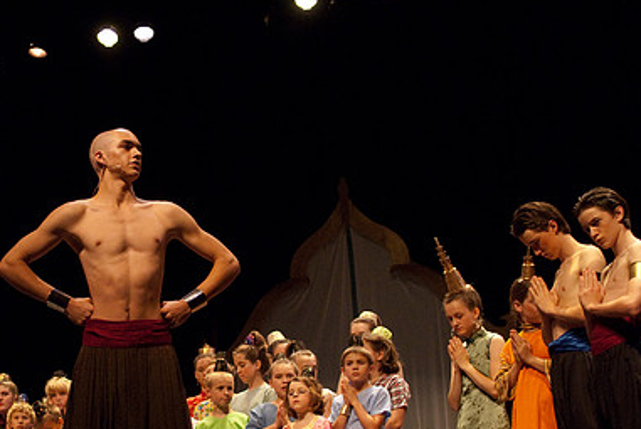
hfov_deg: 28.2
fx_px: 1261
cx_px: 185
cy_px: 294
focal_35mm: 71
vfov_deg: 19.2
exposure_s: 1/160
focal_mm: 31
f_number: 2.8
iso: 1000
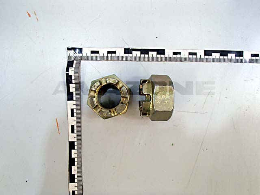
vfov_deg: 49.7
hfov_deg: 63.4
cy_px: 98
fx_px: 210
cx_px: 130
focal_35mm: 28
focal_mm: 5
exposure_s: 1/30
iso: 400
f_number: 3.9
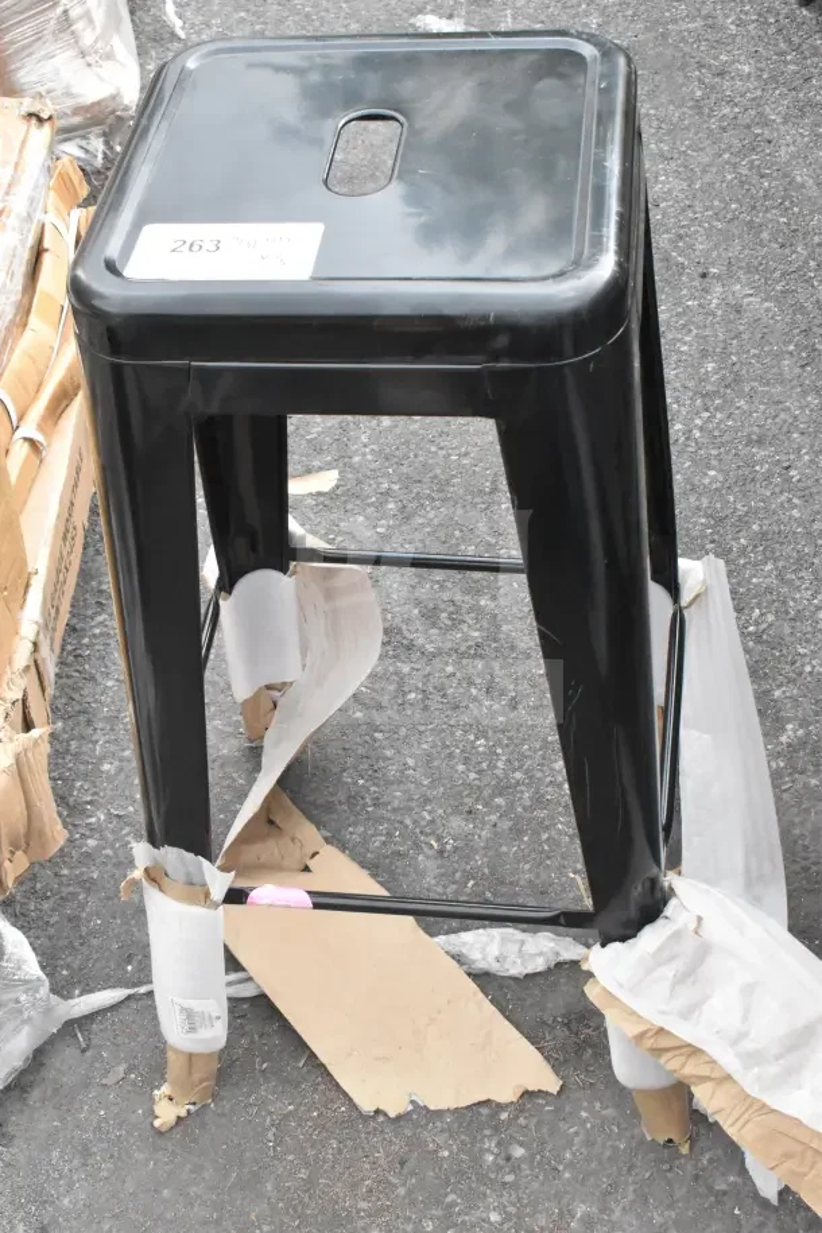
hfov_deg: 28.1
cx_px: 411
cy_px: 616
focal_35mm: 48
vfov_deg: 41.1
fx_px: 1644
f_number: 14
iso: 6400
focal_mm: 32
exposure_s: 1/800
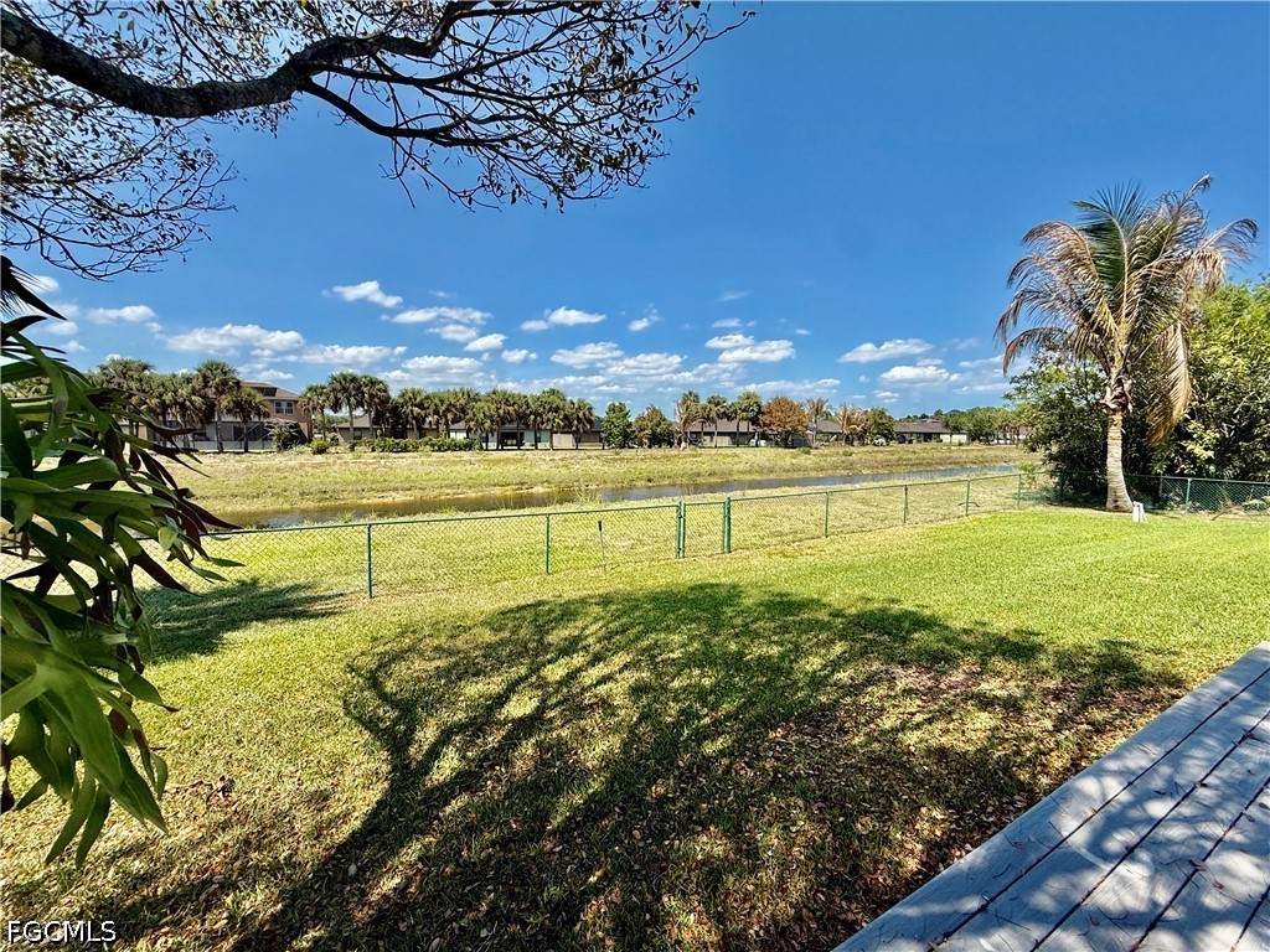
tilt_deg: -4.9
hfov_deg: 102.1
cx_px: 635
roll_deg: -0.3
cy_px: 476
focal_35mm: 14
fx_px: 514
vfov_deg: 85.7
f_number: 2.2
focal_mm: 2.22
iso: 50
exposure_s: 1/2024
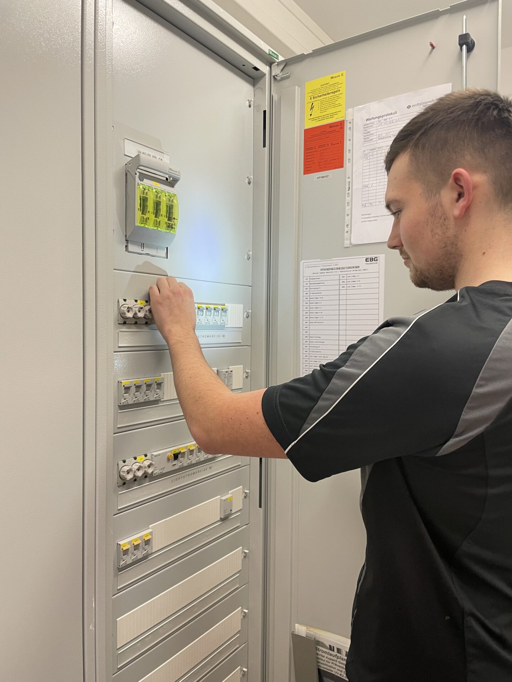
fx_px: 513
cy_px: 341
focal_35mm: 26
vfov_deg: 67.3
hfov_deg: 53.1
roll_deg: -1.3
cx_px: 256
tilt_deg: -2.4
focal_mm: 4.2
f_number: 1.6
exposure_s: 1/50
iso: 125
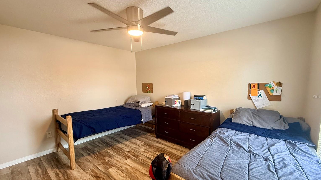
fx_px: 136
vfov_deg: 67.0
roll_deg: +0.7
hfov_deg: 99.3
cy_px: 97
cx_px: 164
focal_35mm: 16
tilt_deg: -5.8
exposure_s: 1/60
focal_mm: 2.22
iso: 200
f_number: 2.2
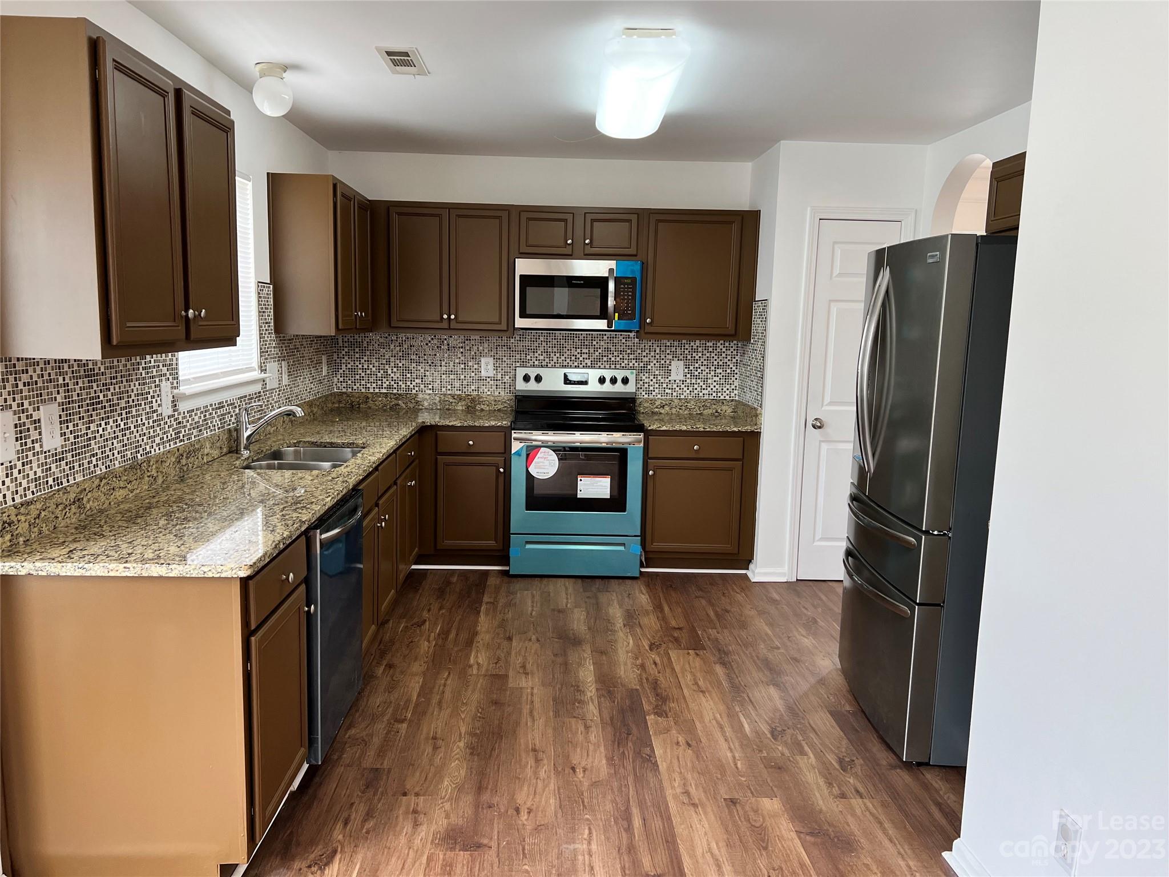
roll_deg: -1.3
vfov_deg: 53.1
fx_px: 878
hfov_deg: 67.3
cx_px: 584
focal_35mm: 26
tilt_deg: -8.8
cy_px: 438
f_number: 1.5
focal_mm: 5.7
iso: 125
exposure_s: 1/120
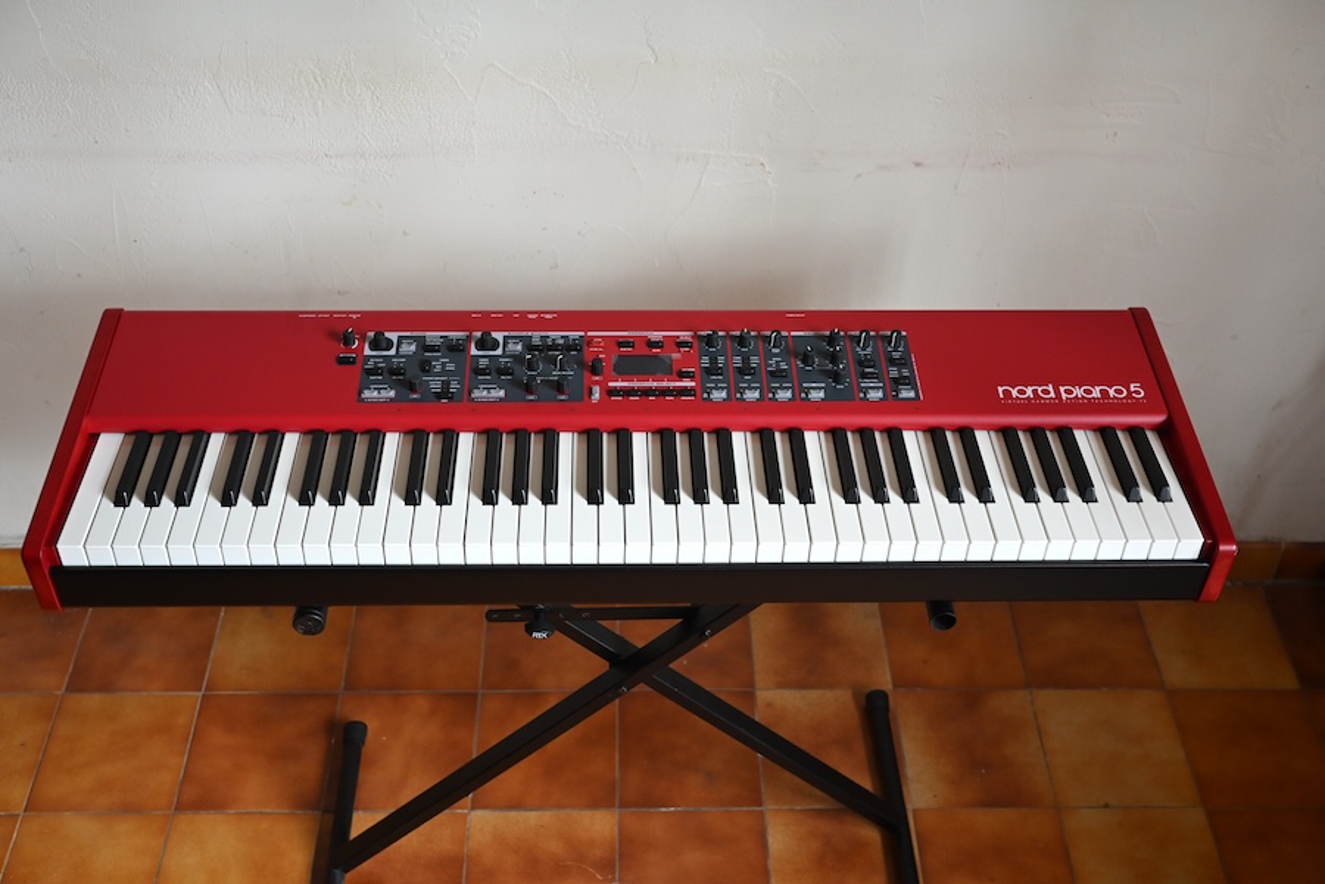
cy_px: 442
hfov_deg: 48.5
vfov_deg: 33.4
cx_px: 662
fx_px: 1472
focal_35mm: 40
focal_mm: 40
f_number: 5.6
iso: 2000
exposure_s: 1/125
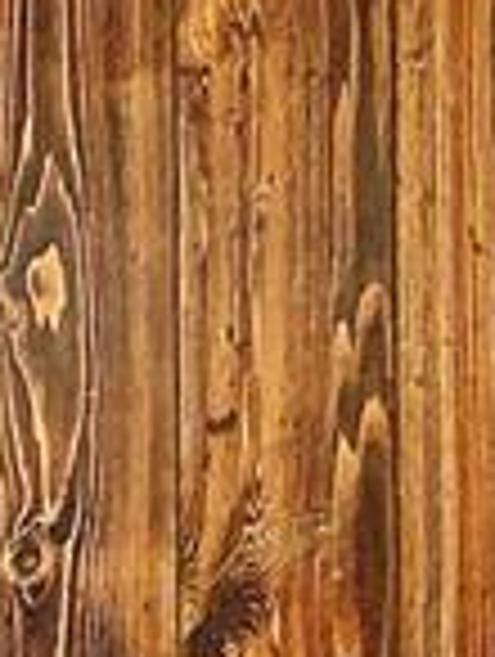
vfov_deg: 10.2
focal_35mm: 182
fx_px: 3460
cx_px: -1440
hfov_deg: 6.6
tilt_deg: +2.7
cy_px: 1179
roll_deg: -0.7
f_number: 1.8
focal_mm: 4.25
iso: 400
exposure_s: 1/30
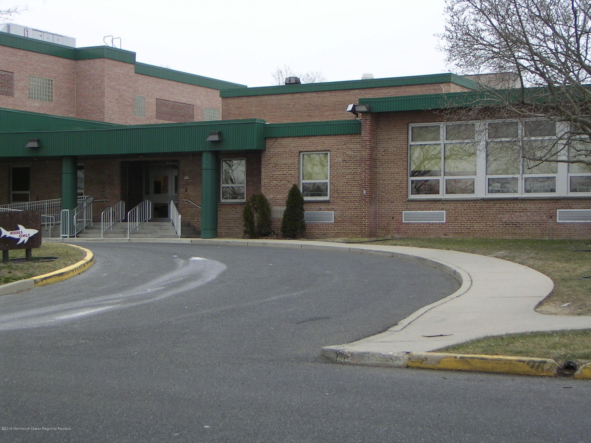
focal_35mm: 63
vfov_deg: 23.3
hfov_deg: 30.7
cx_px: 296
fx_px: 1076
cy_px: 222
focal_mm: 9.9
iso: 50
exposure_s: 1/146
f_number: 3.7
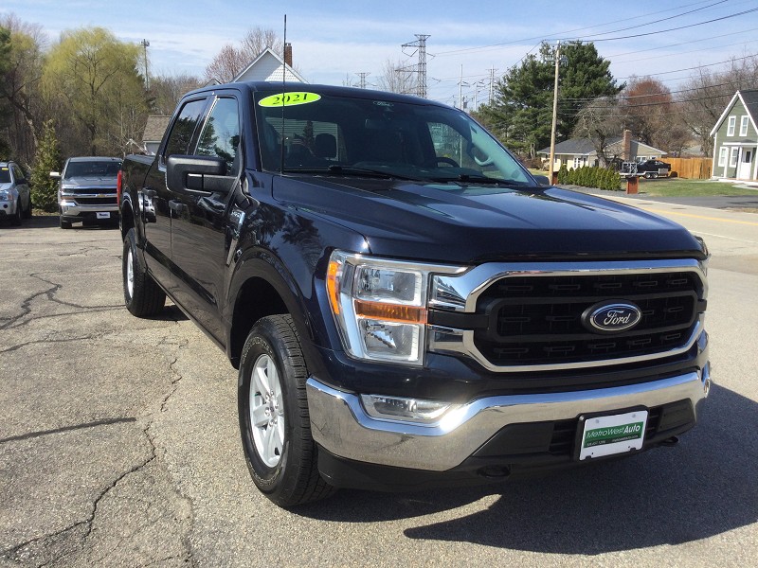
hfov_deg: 58.4
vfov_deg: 45.4
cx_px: 379
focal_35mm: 31
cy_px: 284
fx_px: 679
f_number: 2.4
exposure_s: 1/1058
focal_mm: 3.3
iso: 25
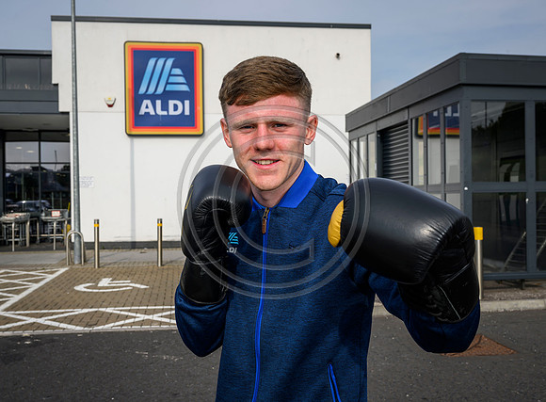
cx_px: 259
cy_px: 201
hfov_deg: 50.2
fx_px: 583
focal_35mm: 37
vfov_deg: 38.0
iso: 100
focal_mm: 34
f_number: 9
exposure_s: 1/200
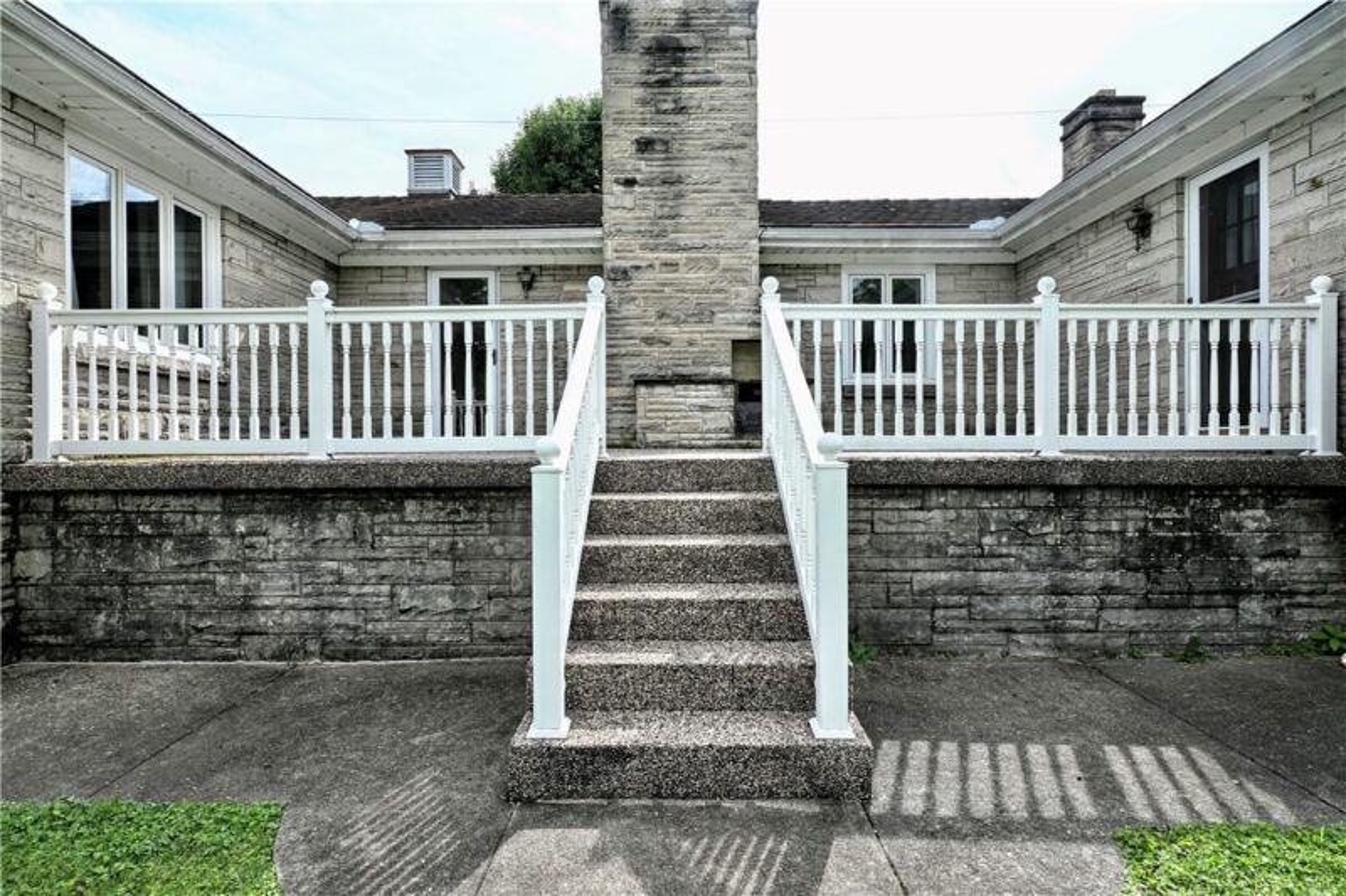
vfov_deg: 63.2
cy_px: 448
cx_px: 673
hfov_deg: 85.4
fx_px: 729
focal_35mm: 20
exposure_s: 1/160
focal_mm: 13
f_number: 8
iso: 100
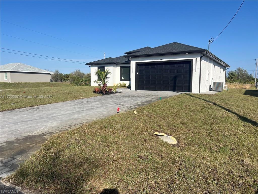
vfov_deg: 53.1
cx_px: 129
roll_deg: -0.2
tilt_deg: -4.8
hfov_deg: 67.3
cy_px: 97
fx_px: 194
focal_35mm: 26
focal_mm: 5.7
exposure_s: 1/5319
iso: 50
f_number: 1.5
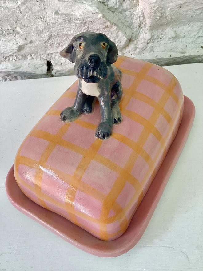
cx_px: 102
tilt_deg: -55.9
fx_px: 242
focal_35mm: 31
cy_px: 136
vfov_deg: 58.4
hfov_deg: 45.4
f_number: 2.4
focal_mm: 3.3
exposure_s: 1/50
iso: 64
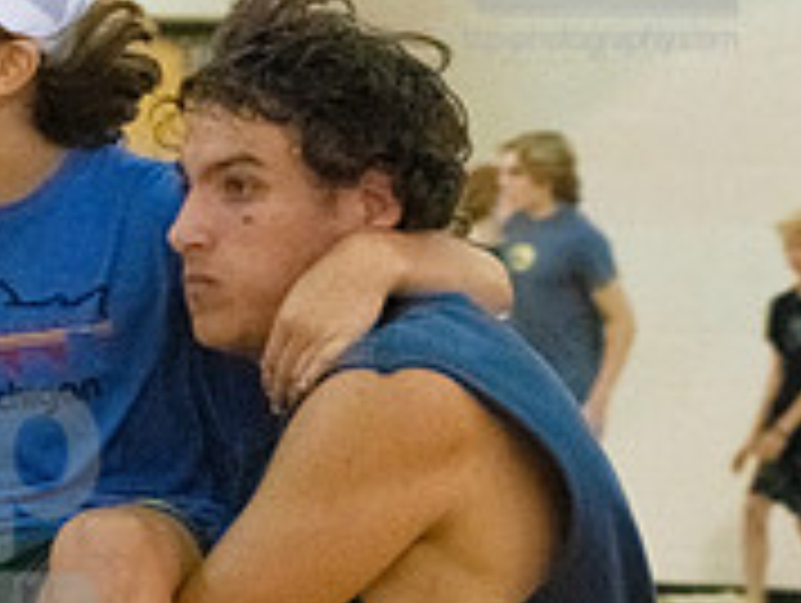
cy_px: 515
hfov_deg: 9.0
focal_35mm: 219
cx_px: -36
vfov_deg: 6.8
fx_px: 5074
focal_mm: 70
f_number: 4.5
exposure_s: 1/640
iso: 6400
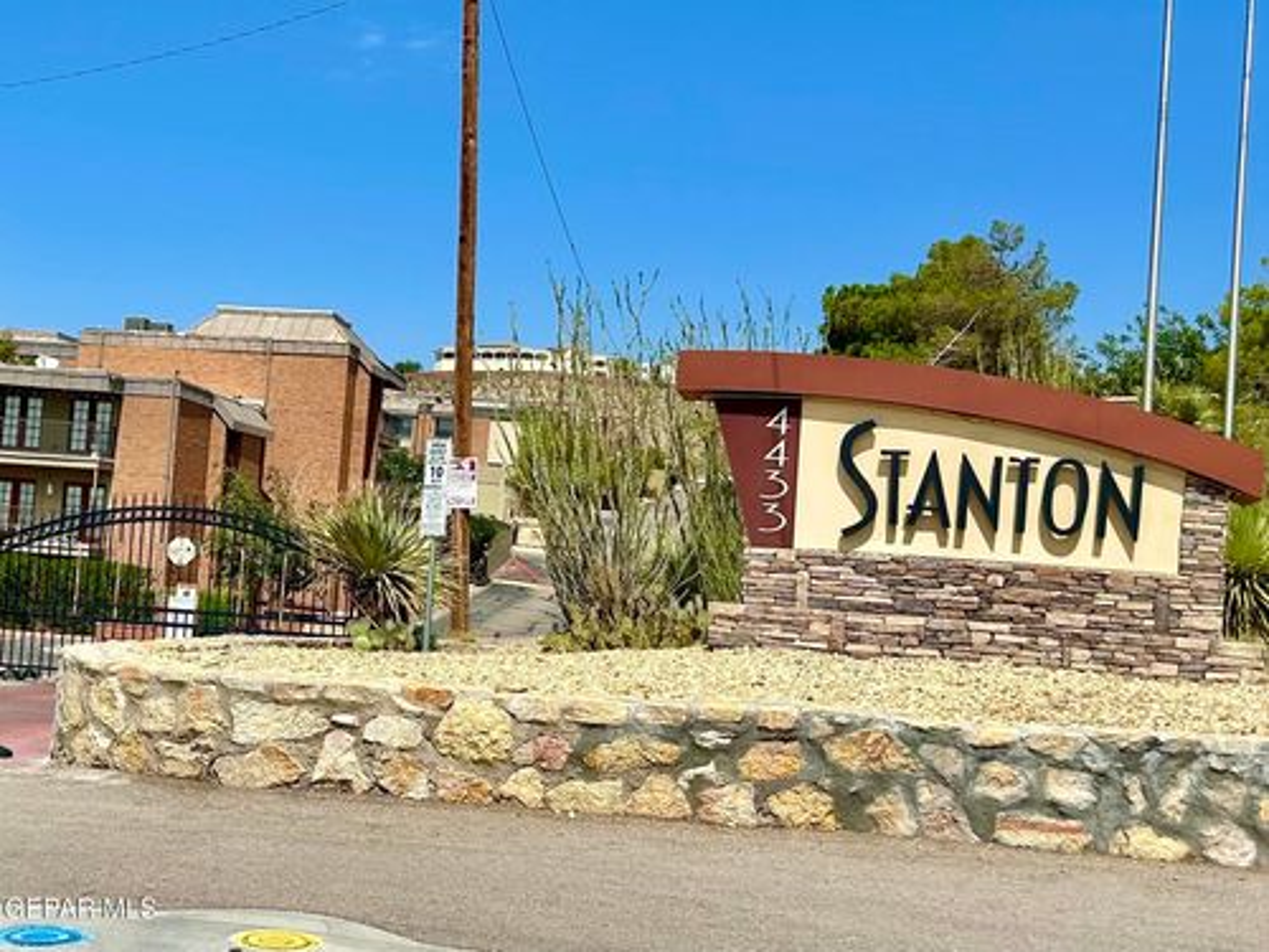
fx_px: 953
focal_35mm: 26
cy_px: 476
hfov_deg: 67.3
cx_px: 634
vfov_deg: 53.1
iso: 50
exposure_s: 1/6993
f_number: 1.5
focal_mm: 5.7
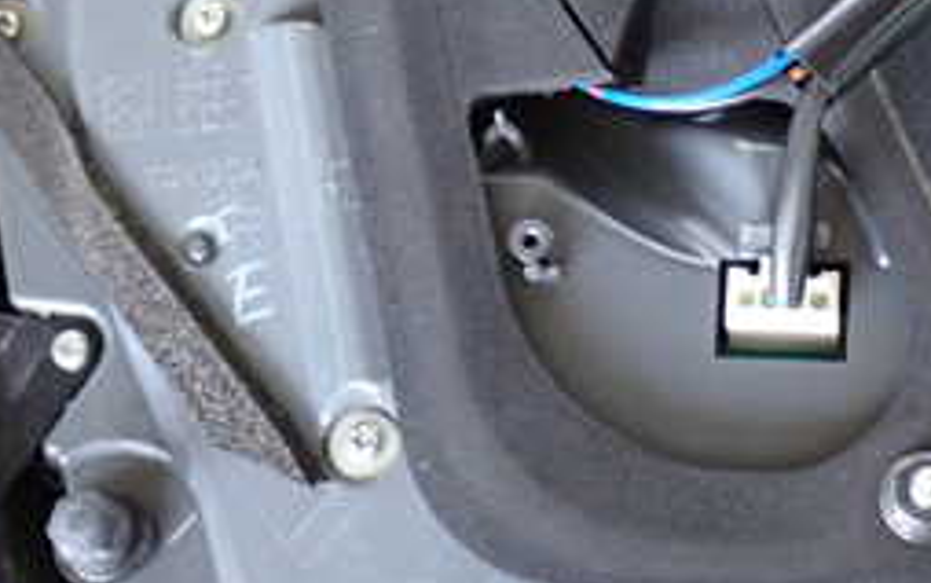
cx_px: 715
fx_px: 2411
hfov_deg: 21.6
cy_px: 161
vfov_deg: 13.7
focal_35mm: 95
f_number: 2.7
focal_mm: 6.83
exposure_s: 1/40
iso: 500
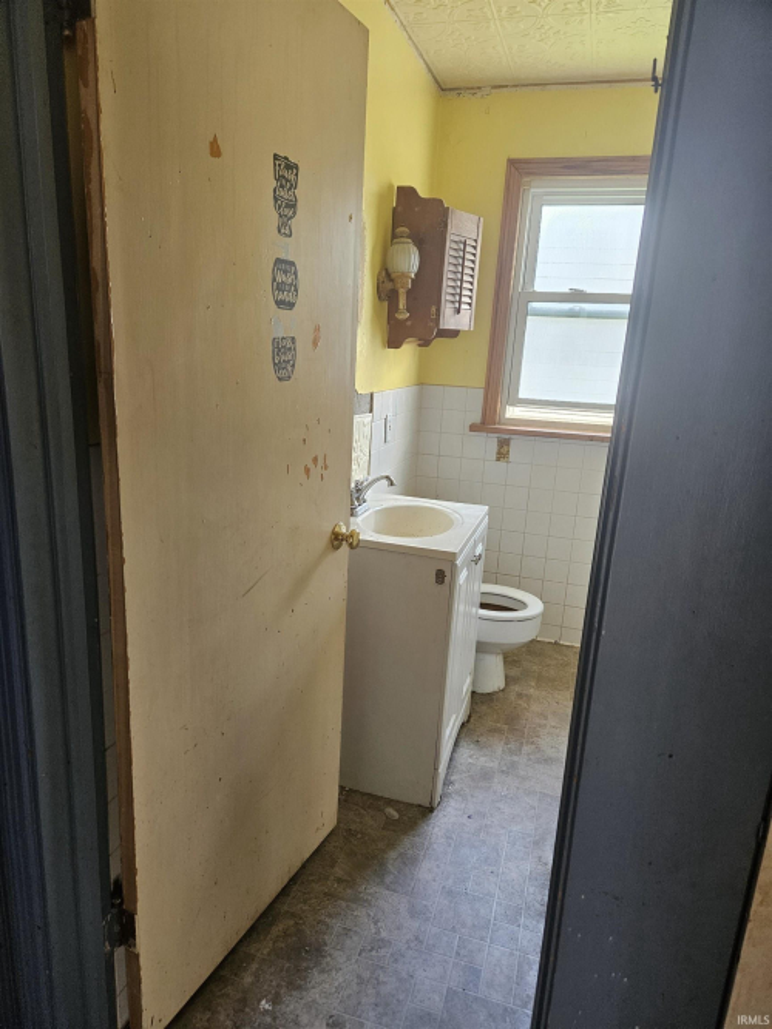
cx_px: 386
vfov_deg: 73.9
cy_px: 514
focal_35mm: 23
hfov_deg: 58.9
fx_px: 684
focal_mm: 5.4
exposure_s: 1/170
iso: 250
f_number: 1.8
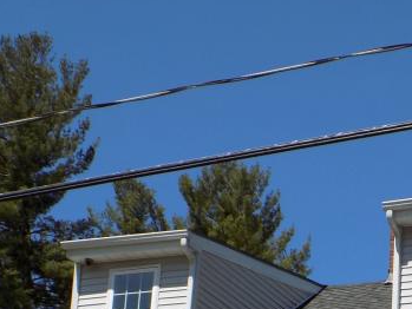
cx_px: 357
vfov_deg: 10.7
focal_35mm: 135
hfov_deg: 14.5
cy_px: 401
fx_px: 1607
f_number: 3.7
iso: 80
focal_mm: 8.1
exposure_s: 1/1000
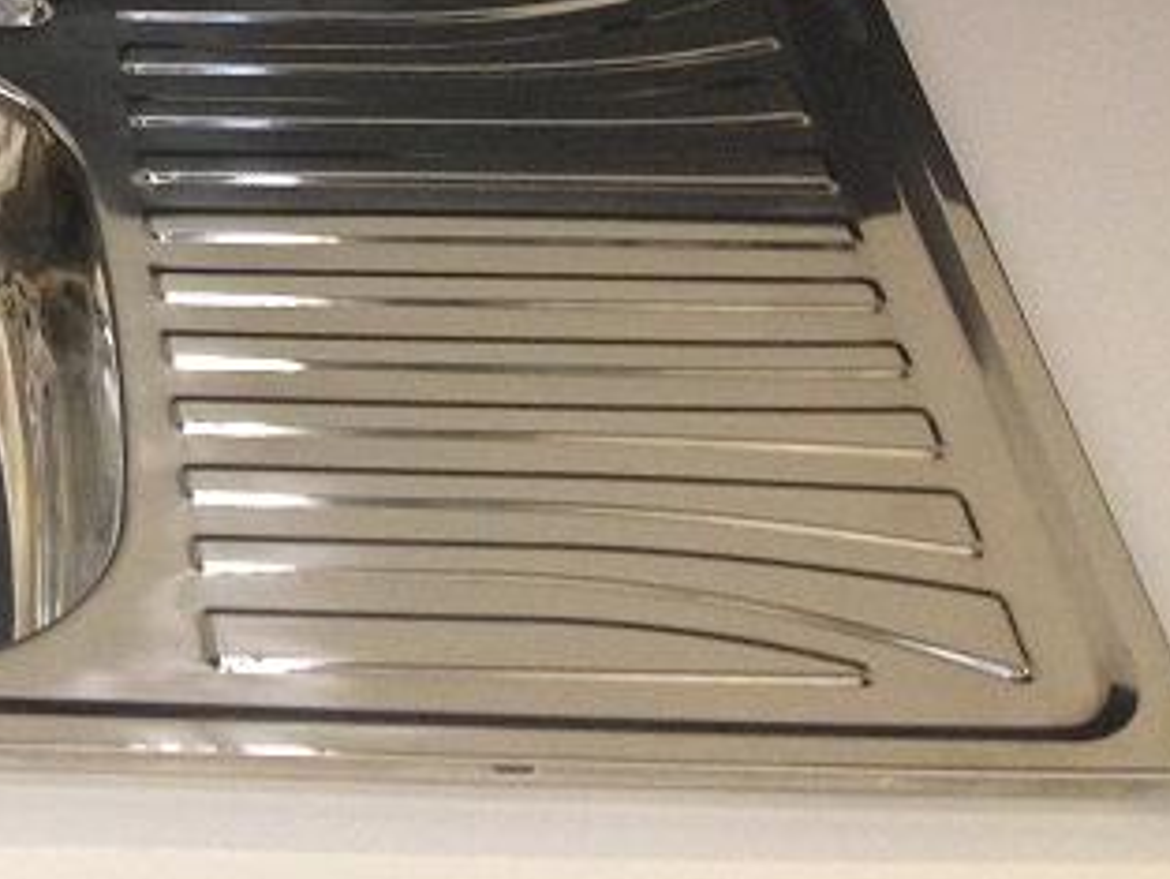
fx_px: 2908
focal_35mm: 86
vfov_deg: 16.8
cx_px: -333
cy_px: 22
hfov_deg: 20.8
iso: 250
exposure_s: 1/20
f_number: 2.4
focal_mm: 4.12
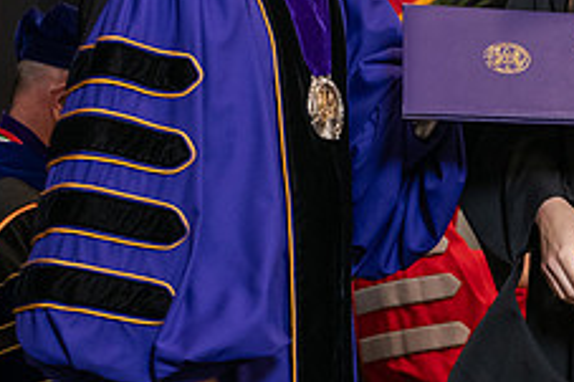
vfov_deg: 8.1
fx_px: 2693
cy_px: 4
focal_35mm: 169
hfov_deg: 12.1
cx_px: 412
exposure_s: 1/125
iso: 2000
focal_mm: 66
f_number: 5
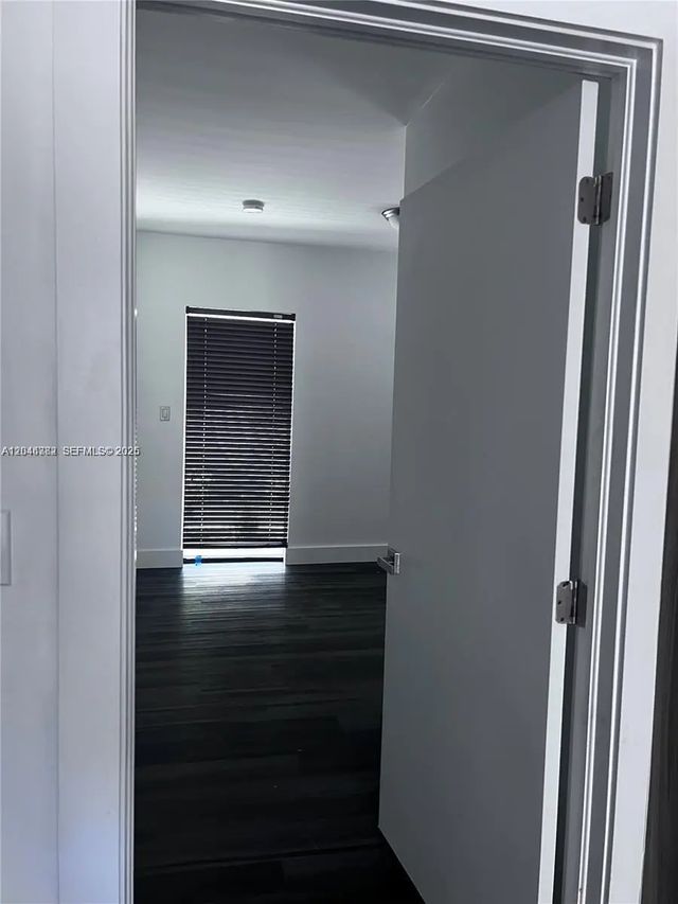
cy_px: 452
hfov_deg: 53.1
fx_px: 679
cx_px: 339
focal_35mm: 26
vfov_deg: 67.3
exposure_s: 1/60
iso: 125
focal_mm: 5.7
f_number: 1.5
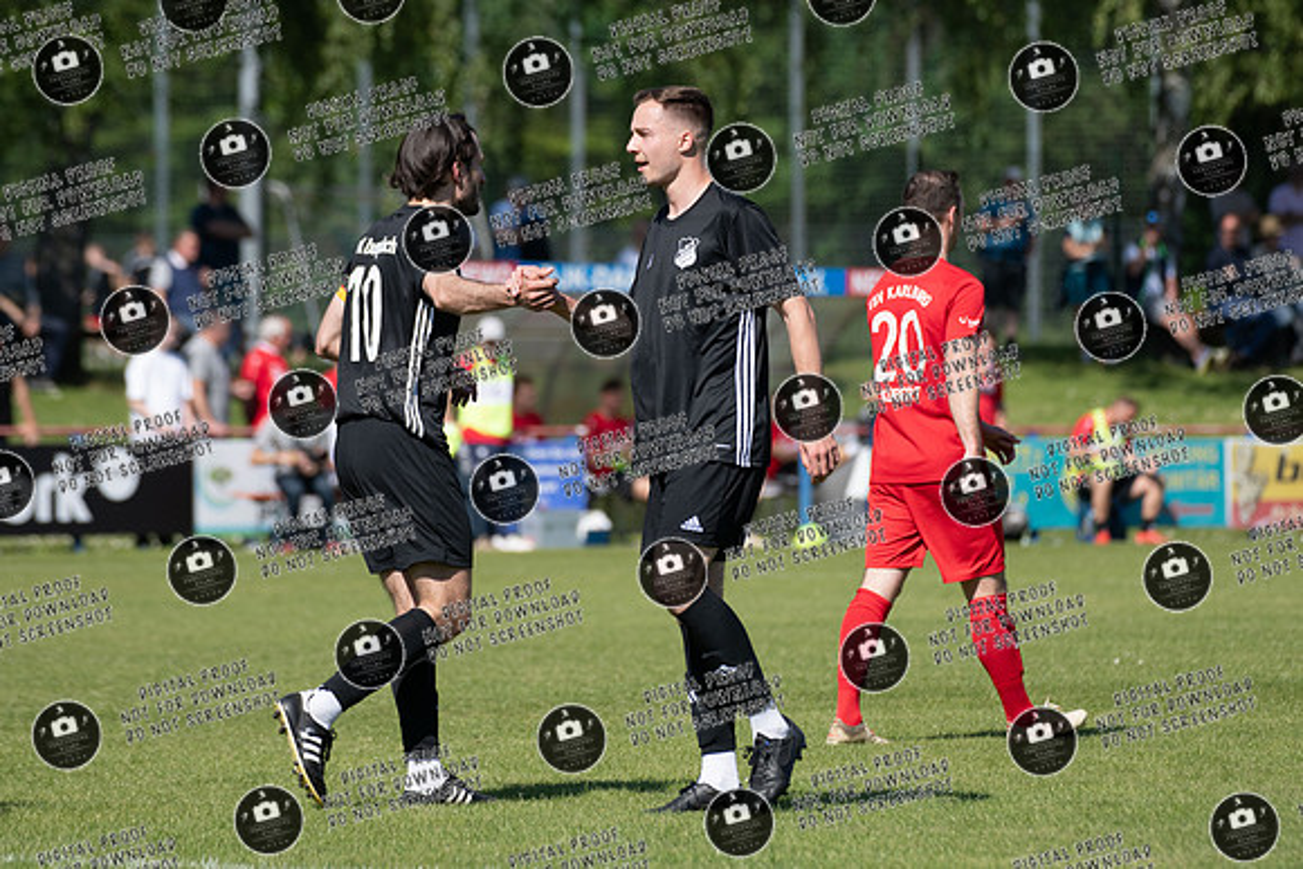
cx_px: 704
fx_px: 11523
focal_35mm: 318
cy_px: 375
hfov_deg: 6.5
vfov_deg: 4.3
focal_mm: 270
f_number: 5.6
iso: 320
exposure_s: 1/1600
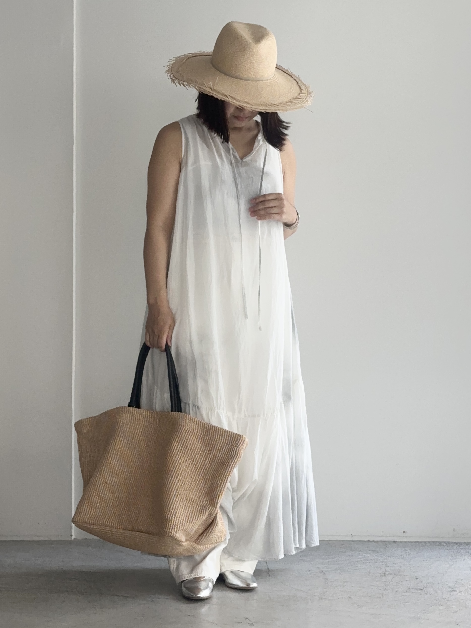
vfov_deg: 39.7
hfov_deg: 30.3
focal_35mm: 48
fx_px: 871
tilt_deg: -0.5
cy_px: 314
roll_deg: -0.9
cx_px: 236
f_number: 1.78
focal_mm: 6.86
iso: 80
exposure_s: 1/120
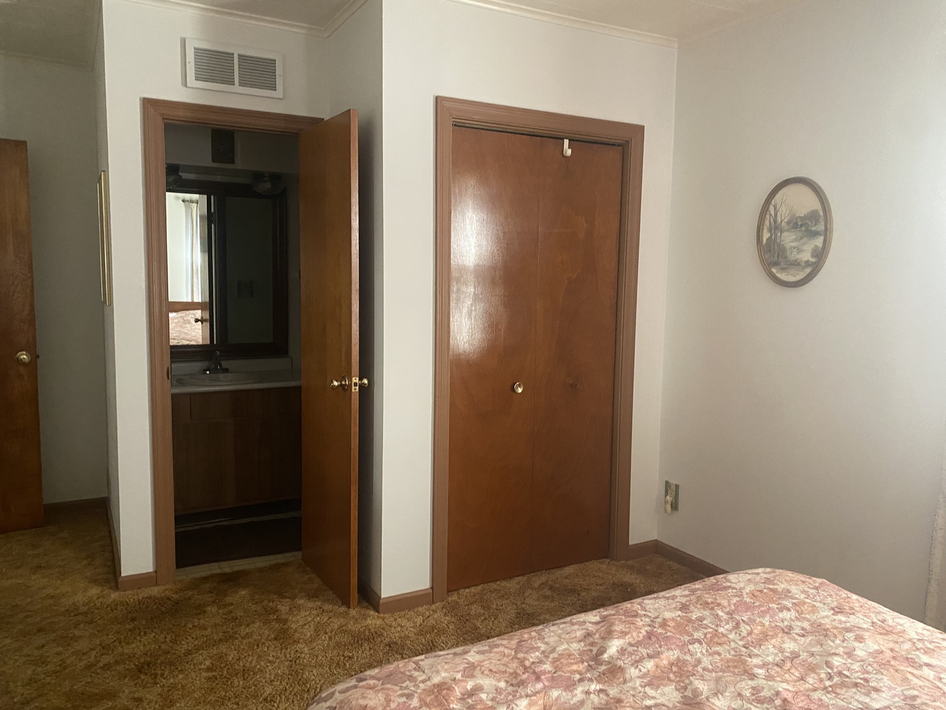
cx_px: 473
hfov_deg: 67.3
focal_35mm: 26
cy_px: 355
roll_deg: +0.3
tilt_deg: -7.0
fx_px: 711
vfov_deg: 53.1
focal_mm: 4.25
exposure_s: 1/40
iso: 500
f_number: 1.8
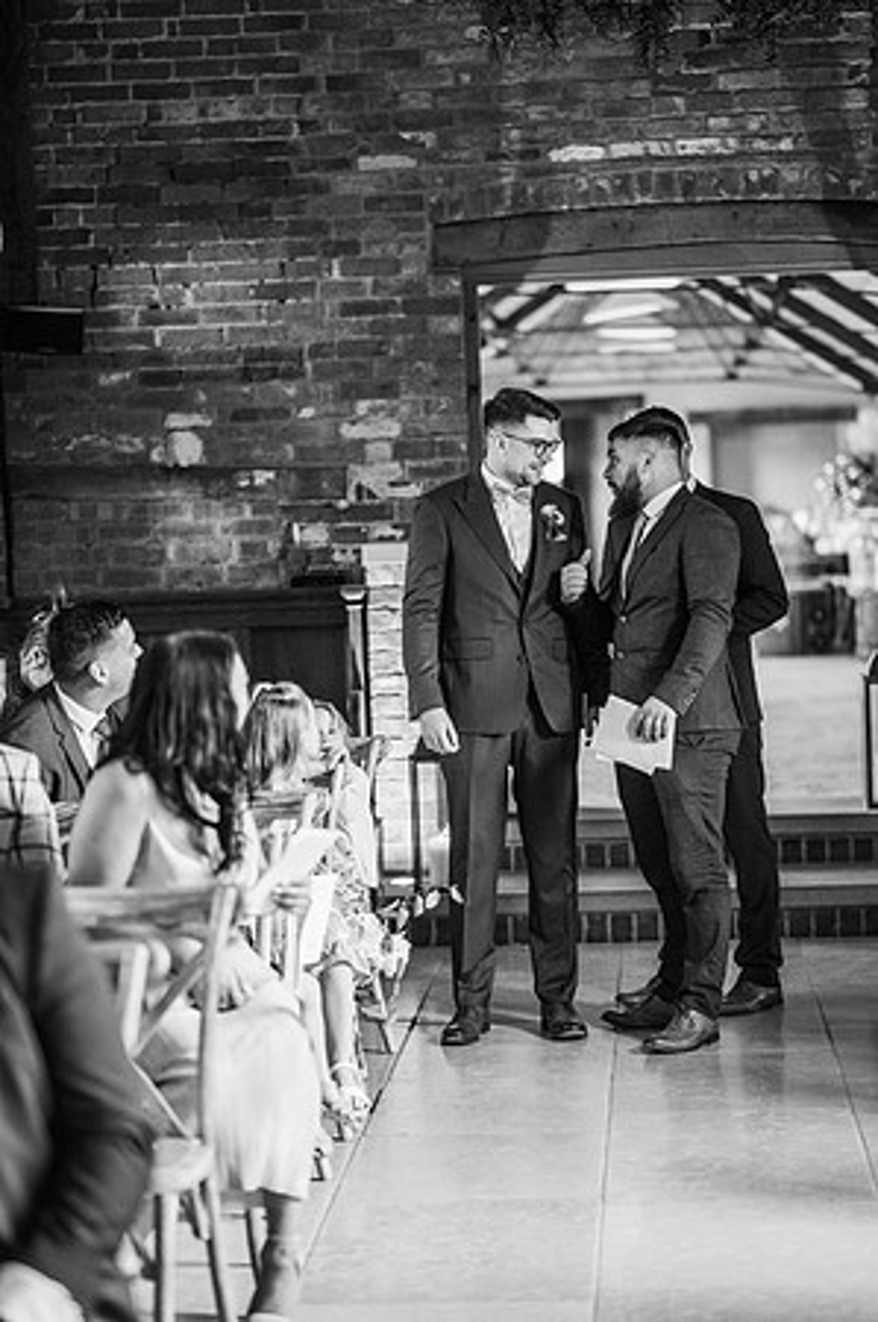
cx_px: 439
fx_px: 3117
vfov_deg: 23.9
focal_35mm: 85
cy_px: 661
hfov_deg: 16.0
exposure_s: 1/200
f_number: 1.8
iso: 1600
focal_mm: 85
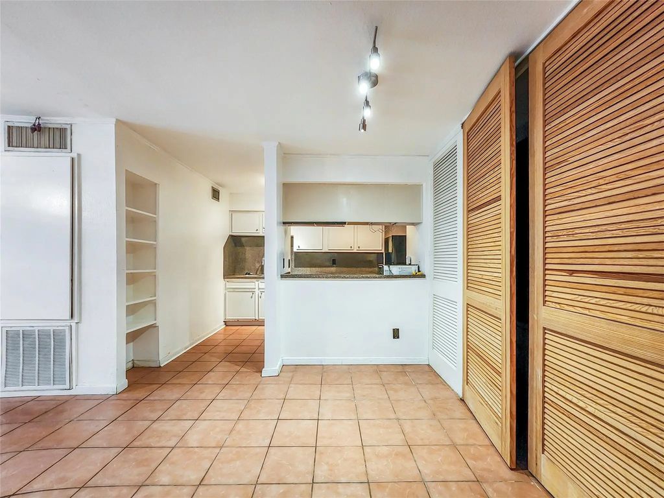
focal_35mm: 13
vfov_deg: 89.9
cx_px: 332
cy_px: 249
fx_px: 249
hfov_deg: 106.2
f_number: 2.2
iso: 500
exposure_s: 1/30
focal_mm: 2.2
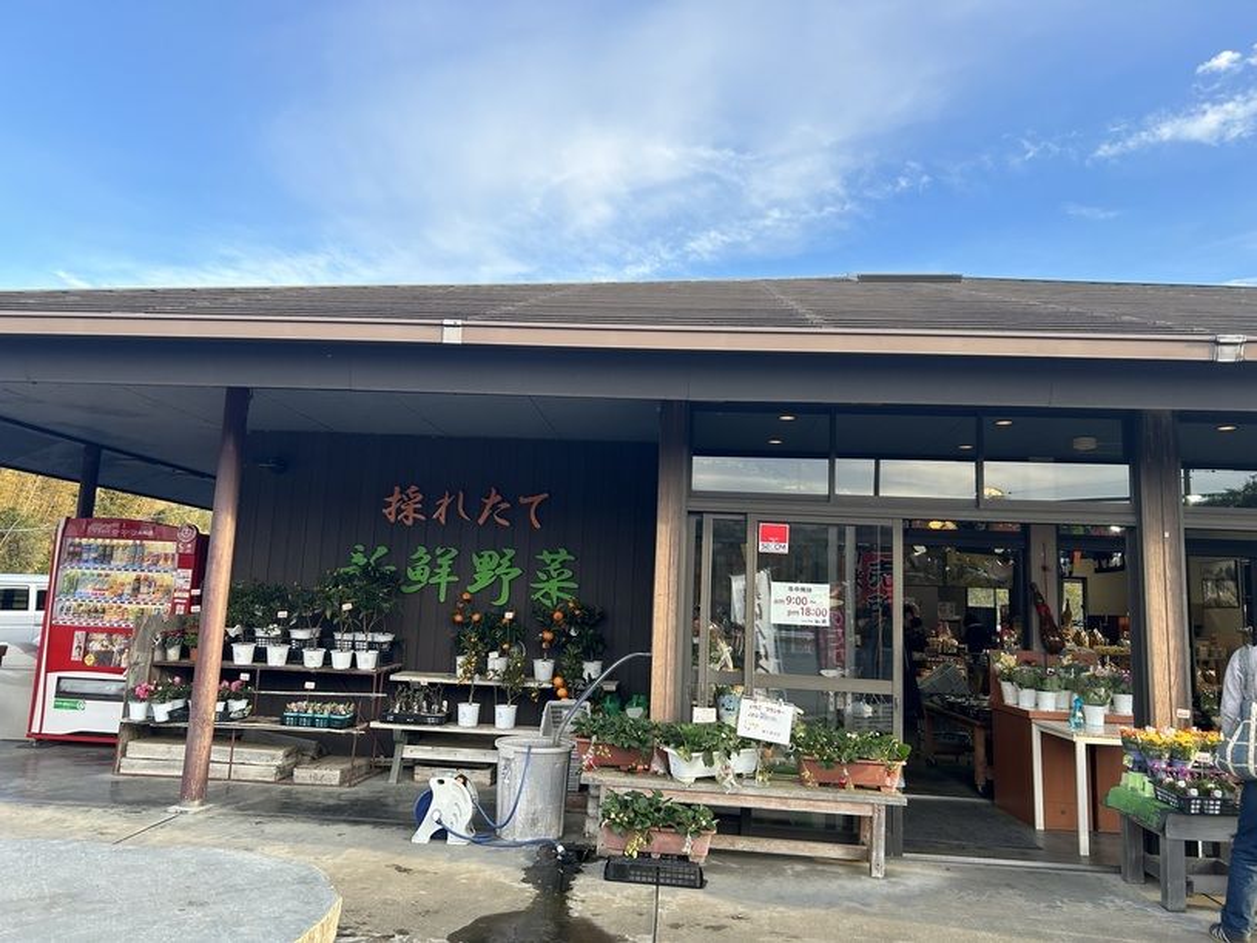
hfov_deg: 67.3
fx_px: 944
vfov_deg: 53.1
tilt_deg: +7.9
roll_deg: -2.8
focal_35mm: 26
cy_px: 472
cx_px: 628
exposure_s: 1/434
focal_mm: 5.7
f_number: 1.5
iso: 50
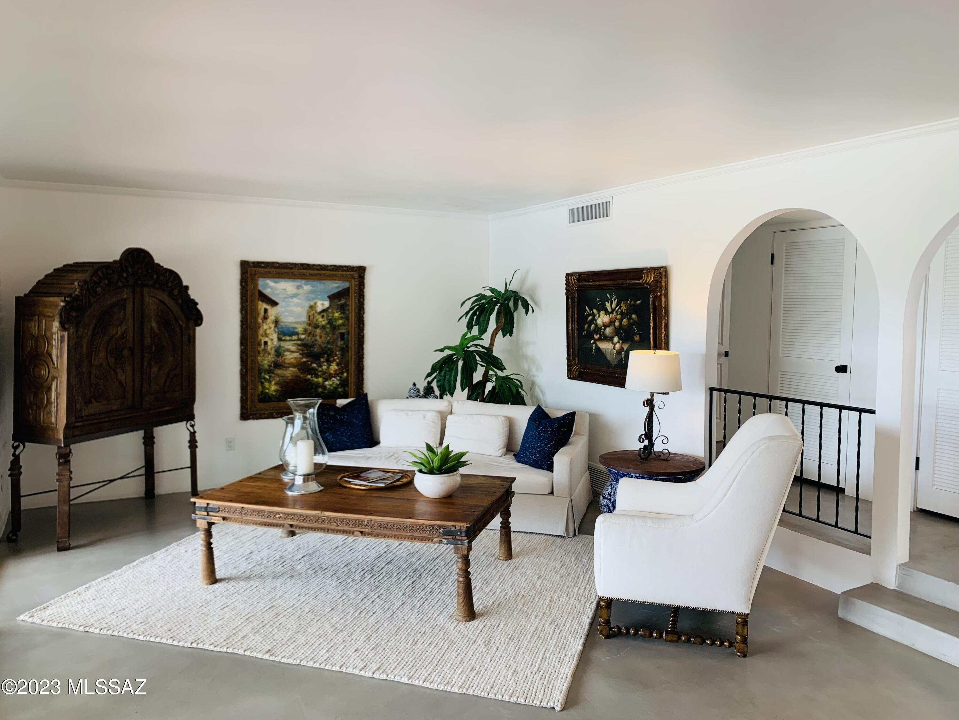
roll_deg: -0.7
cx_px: 480
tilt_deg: -4.1
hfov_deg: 67.3
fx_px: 720
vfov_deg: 53.1
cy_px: 360
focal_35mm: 26
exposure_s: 1/60
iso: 50
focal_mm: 4.25
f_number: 1.8
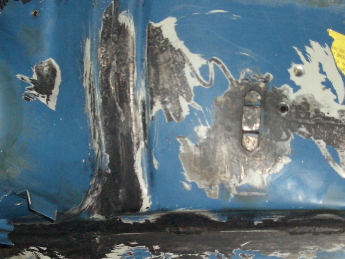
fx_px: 847
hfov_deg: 23.0
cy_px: 136
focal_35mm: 85
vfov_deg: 17.4
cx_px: 197
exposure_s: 1/60
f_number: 3.1
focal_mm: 8.2
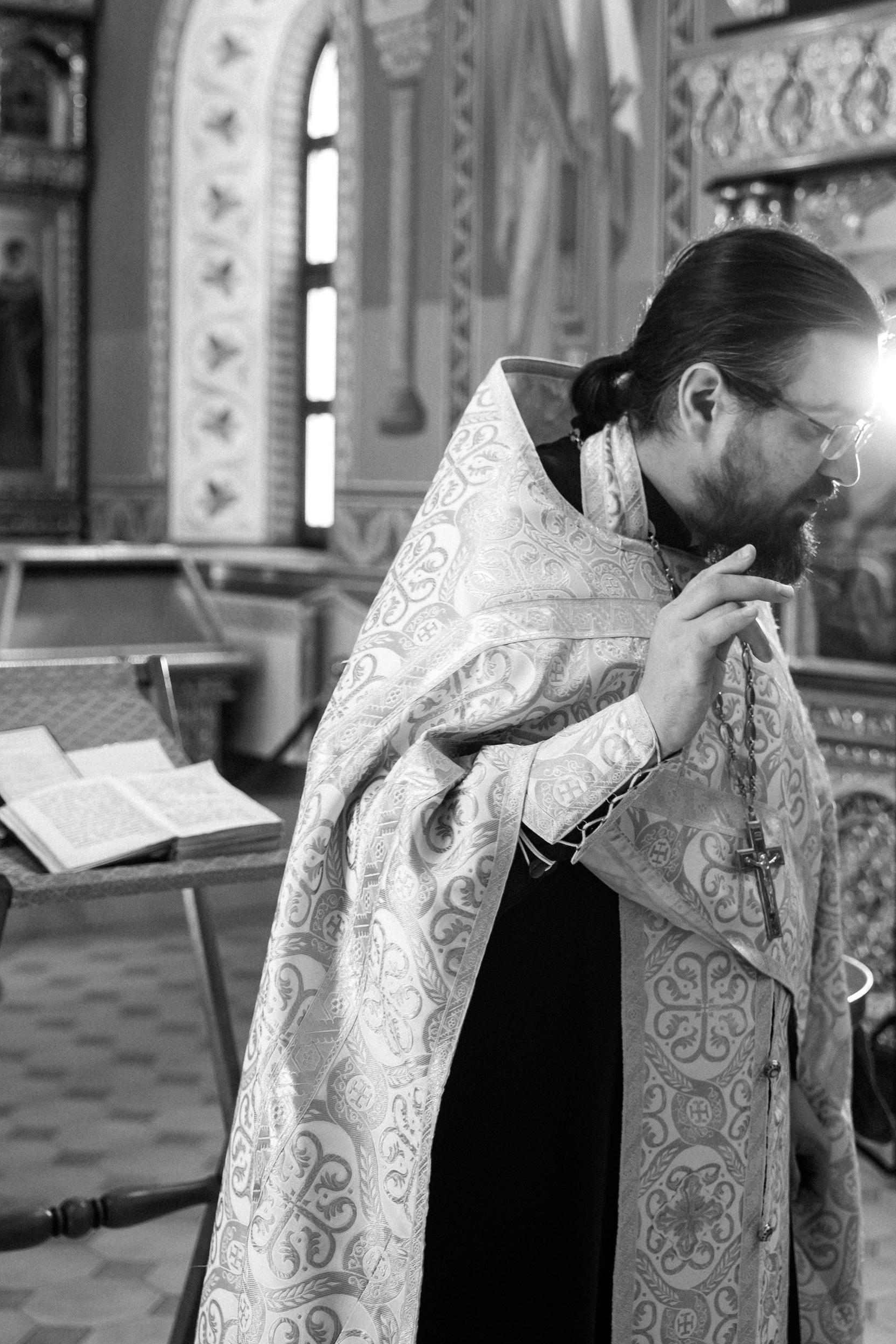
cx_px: 653
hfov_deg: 21.7
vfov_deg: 32.3
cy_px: 545
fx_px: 2314
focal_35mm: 62
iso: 3200
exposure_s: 1/125
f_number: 3.2
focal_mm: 40.1
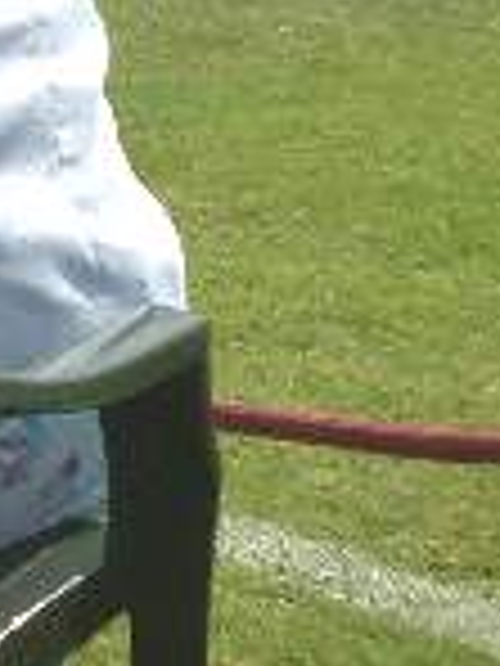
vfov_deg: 11.6
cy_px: 484
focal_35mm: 170
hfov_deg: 8.1
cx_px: -707
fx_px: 3274
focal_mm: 3.3
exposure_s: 1/828
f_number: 2.4
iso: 25
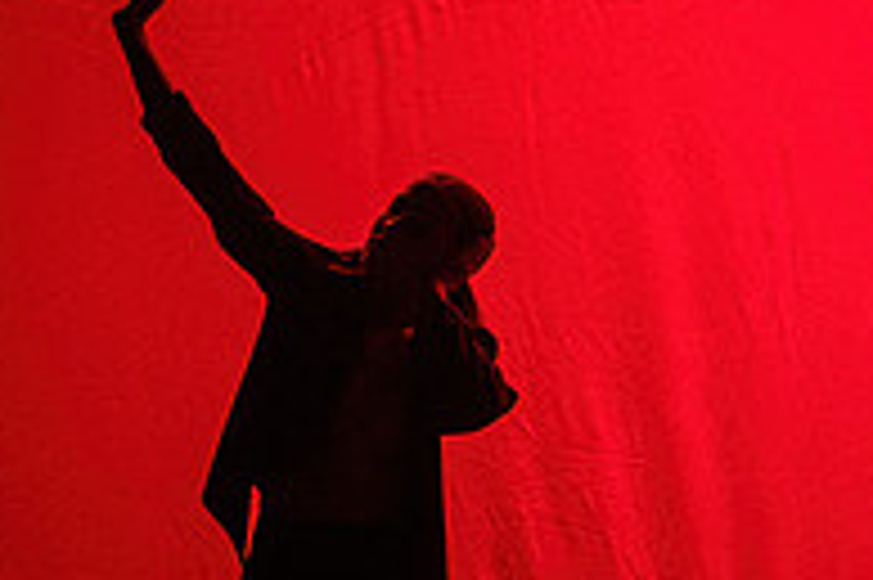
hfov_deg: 4.4
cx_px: 1533
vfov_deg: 3.0
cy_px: 473
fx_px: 11218
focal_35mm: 463
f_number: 2.8
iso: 1250
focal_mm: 125
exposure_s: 1/400
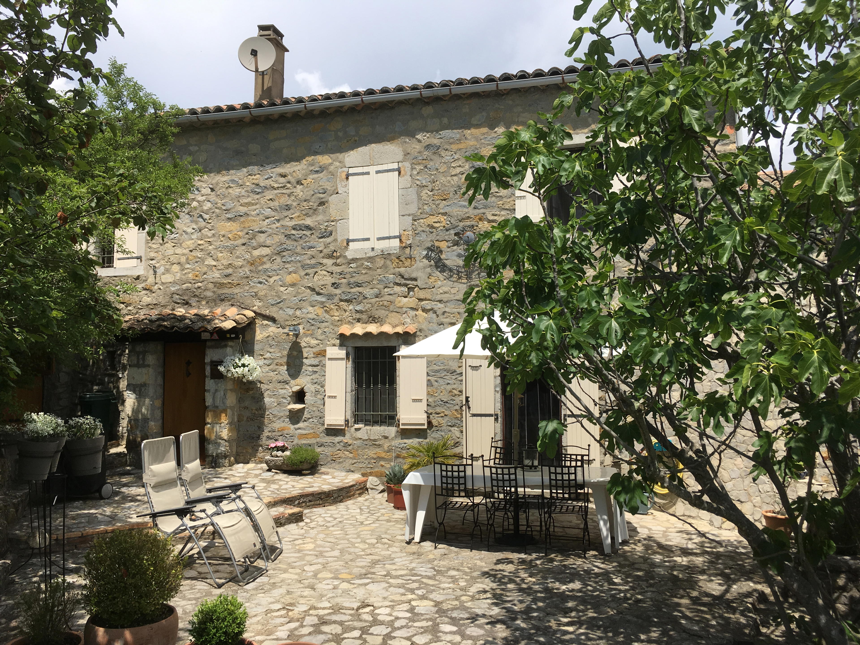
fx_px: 720
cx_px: 430
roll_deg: +1.3
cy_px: 322
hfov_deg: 61.7
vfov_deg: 48.2
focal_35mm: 29
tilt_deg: +2.7
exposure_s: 1/2198
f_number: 2.2
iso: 25
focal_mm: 4.15
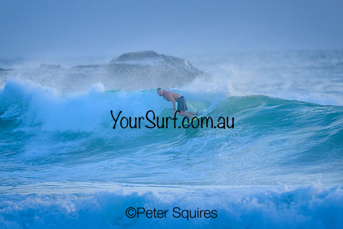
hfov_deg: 2.6
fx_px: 7624
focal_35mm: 800
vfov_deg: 1.7
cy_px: 114
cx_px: 172
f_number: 6.3
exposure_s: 1/2500
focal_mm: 800
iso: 2000
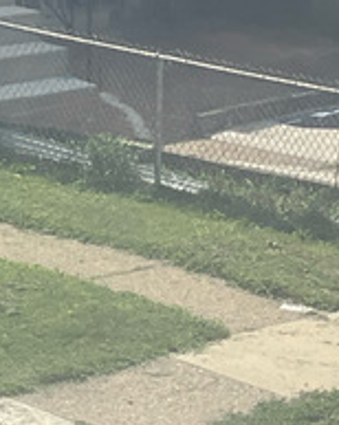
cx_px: -174
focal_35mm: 389
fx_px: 4886
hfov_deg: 4.0
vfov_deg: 4.9
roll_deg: -1.4
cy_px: 890
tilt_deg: -18.3
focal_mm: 7.5
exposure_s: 1/1033
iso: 20
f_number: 2.2
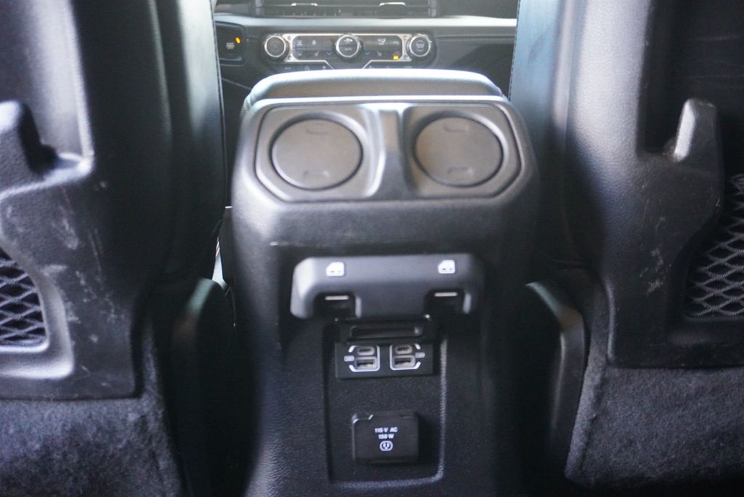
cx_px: 372
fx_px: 713
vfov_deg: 38.4
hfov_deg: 55.1
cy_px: 248
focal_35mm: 34
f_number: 4
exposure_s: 1/125
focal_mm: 23
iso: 6400
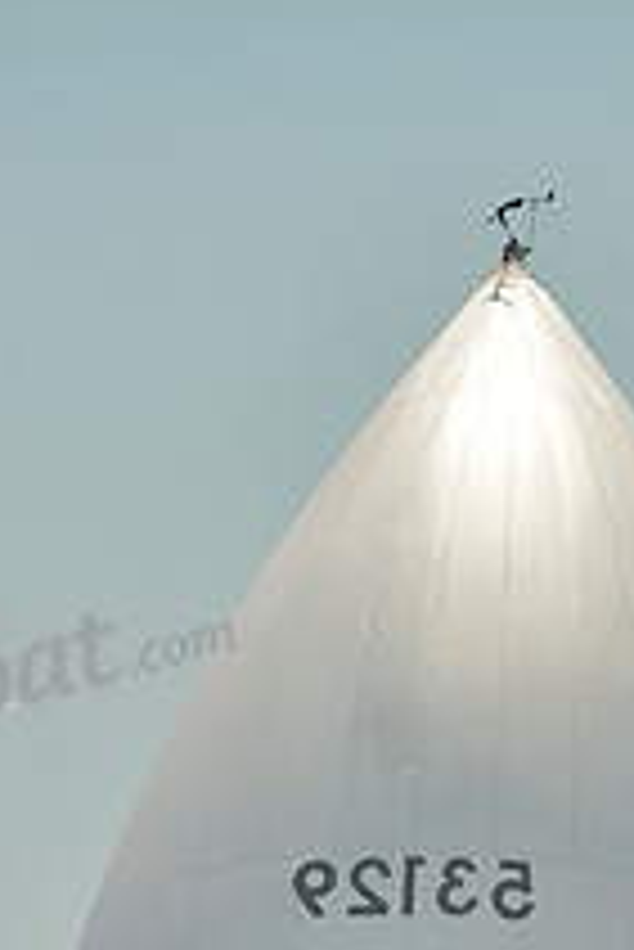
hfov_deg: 1.8
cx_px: 470
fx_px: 20280
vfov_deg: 2.7
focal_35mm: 769
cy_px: 1288
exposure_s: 1/1000
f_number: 8
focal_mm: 280
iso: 200
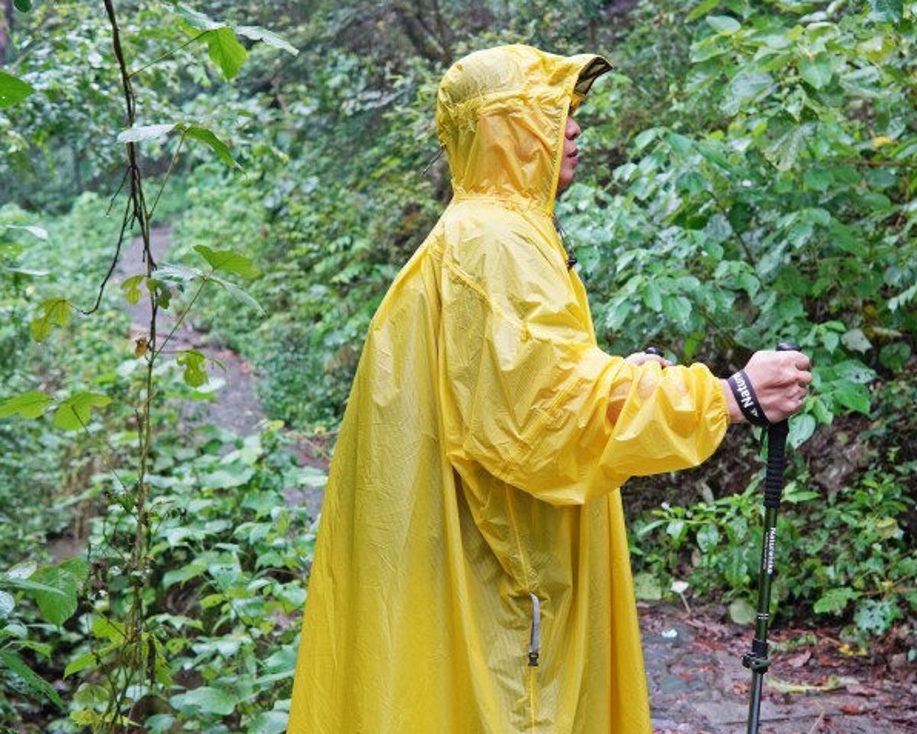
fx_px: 1384
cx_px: 552
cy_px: 368
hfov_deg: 36.5
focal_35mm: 51
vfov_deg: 29.7
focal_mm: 30
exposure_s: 1/160
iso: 800
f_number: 4
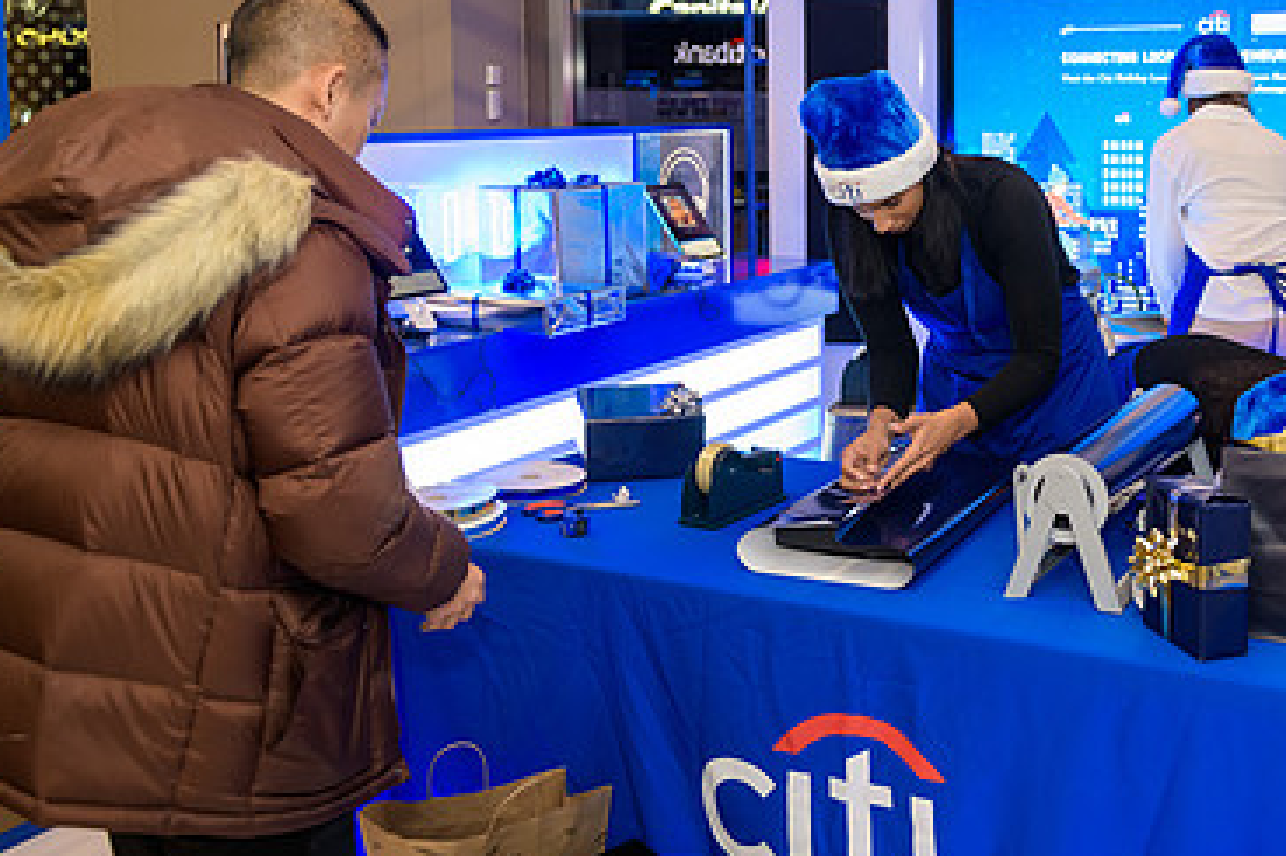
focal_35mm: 41
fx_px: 1464
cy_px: 243
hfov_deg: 46.1
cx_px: 933
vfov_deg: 32.2
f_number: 3.2
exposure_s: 1/125
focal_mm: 26
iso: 800
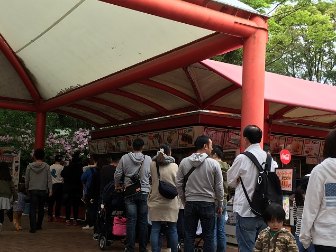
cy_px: 152
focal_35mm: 46
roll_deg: -3.8
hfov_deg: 41.2
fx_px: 447
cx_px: 161
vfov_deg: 31.5
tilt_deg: +5.3
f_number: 2.2
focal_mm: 4.15
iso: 25
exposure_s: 1/303
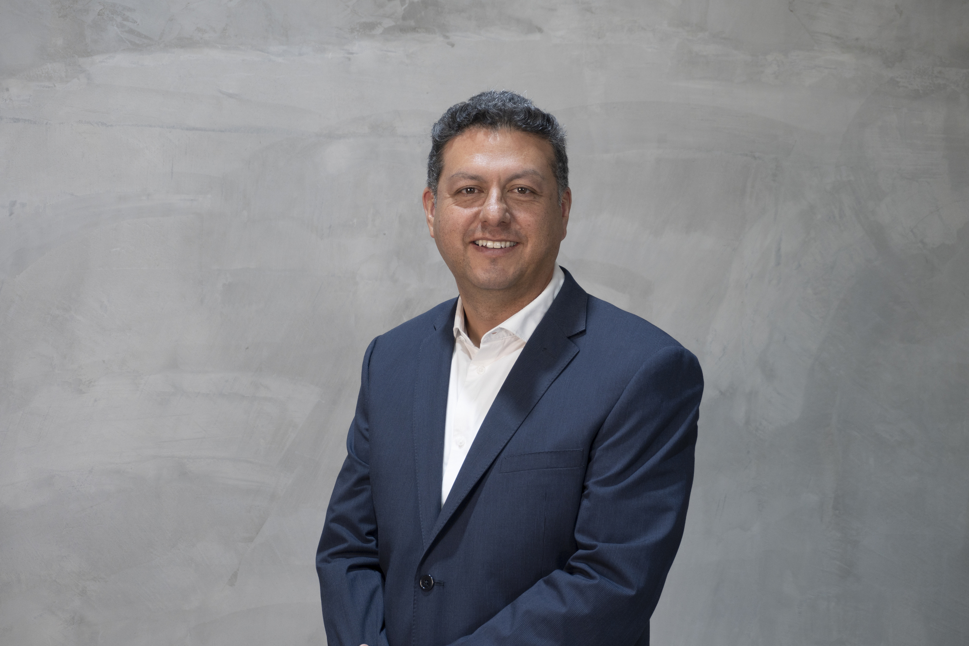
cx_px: 484
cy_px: 323
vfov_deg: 18.2
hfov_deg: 27.0
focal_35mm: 75
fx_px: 2019
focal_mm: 50
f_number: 5.6
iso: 160
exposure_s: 1/40
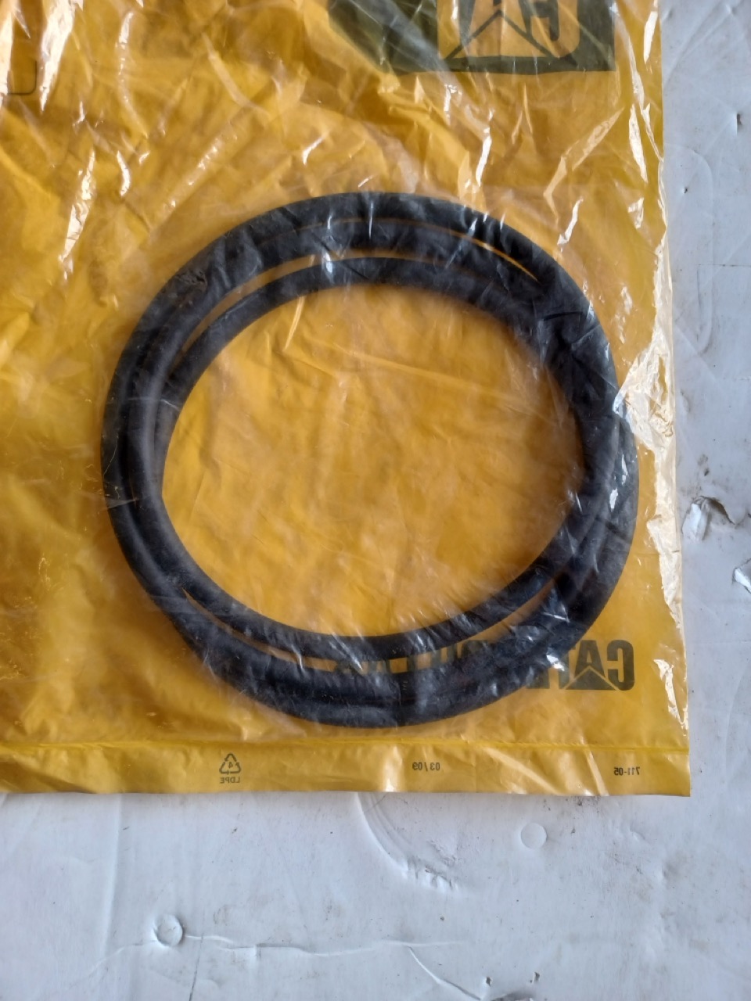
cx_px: 376
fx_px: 723
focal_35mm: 25
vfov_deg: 69.4
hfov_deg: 54.9
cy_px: 500
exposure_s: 1/59
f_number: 1.8
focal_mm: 4.6
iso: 50
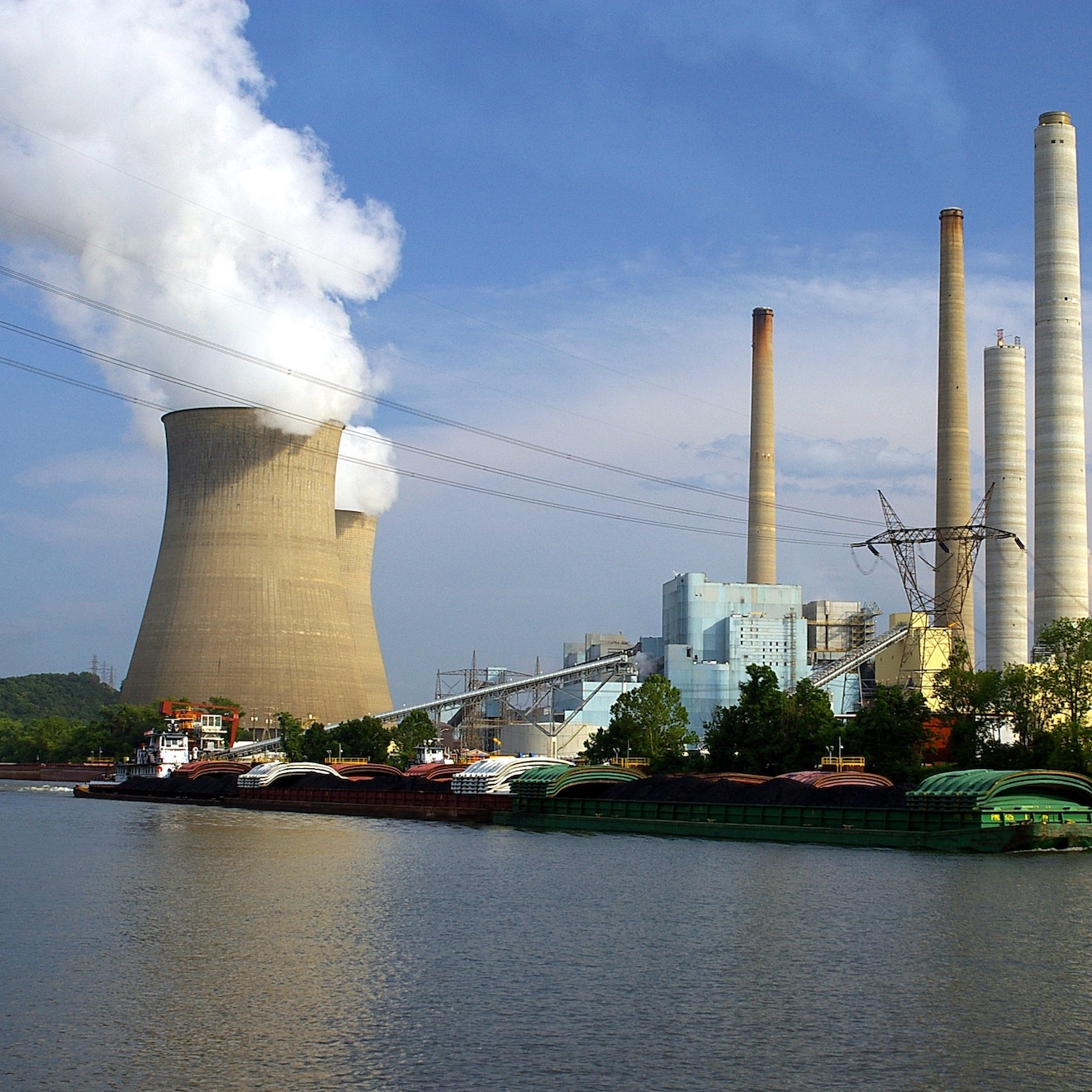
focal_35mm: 54
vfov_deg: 31.6
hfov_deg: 31.4
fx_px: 1927
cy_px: 549
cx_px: 712
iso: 200
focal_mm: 28
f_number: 9.5
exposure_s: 1/125
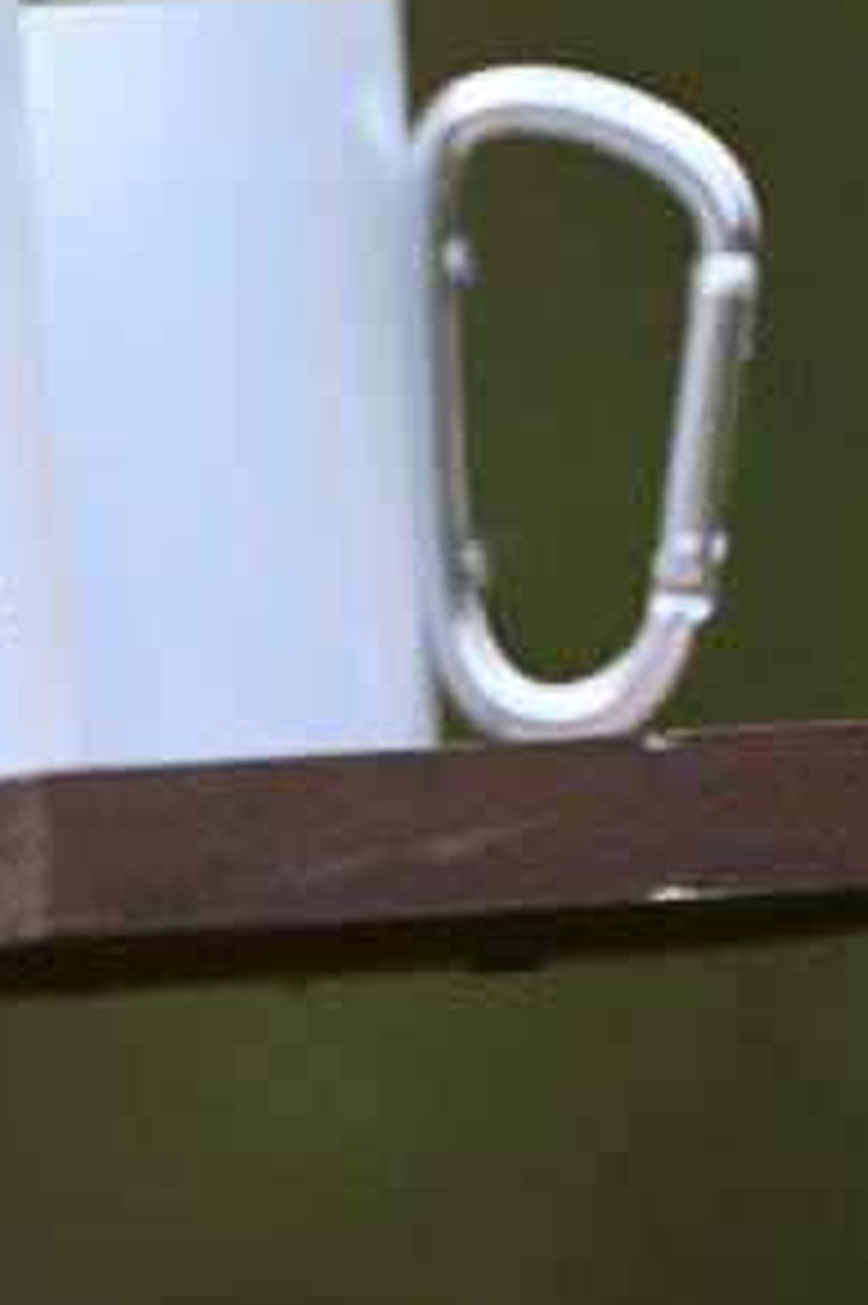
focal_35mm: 705
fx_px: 25526
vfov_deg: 2.9
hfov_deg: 1.9
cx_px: -358
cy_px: 216
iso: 2500
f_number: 2.8
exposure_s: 1/800
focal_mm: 200
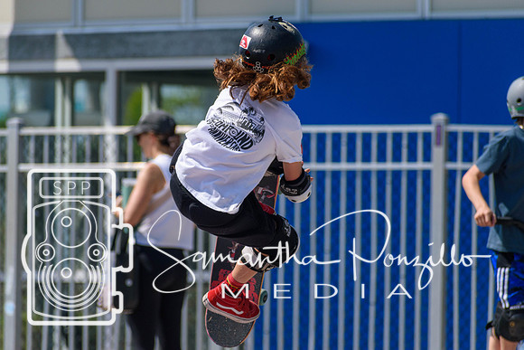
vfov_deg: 3.1
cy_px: 175
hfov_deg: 4.6
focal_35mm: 450
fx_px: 6551
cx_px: 262
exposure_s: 1/2000
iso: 360
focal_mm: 300
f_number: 6.3
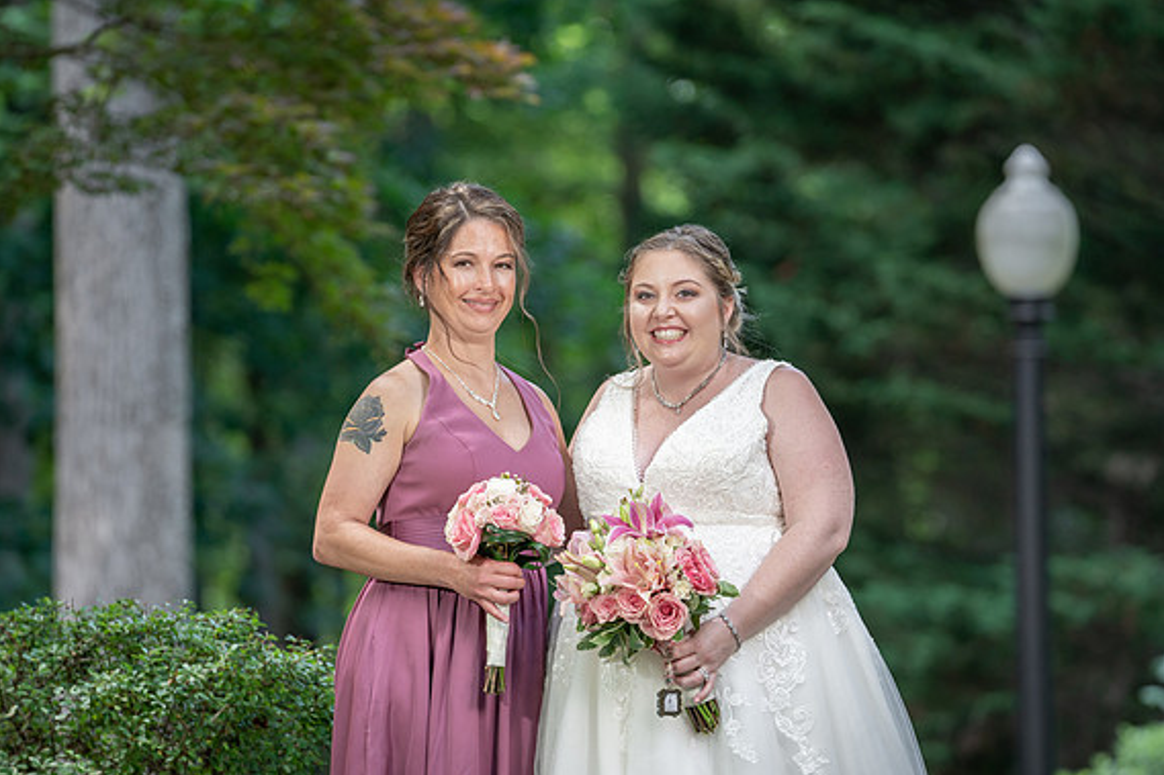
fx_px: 6529
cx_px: 573
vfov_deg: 6.8
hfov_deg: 10.2
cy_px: 392
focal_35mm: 202
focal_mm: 198
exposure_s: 1/200
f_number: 4
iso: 400
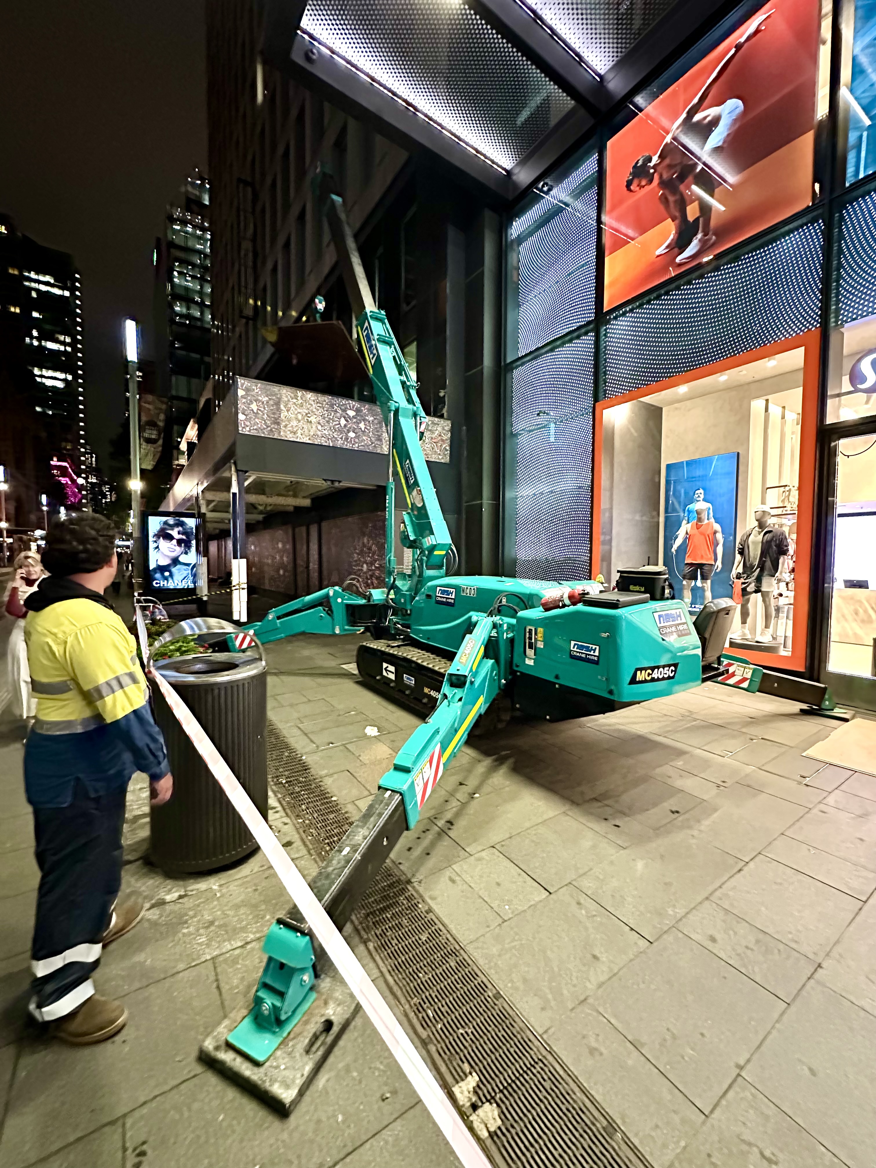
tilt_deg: -2.3
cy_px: 584
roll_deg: -0.9
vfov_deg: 102.1
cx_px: 438
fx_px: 472
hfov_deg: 85.7
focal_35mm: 14
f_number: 2.2
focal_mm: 2.22
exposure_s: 1/50
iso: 1250
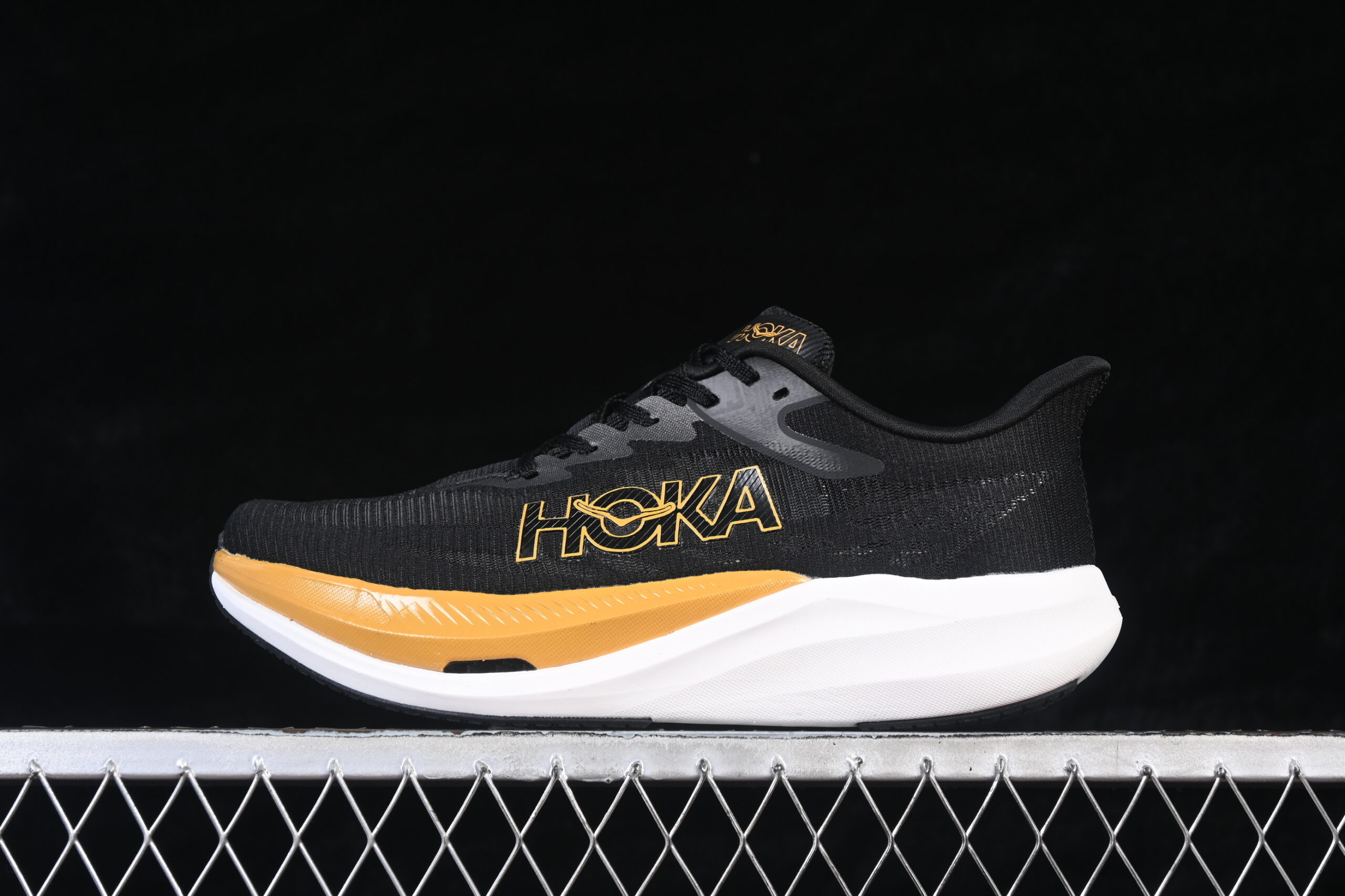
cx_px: 672
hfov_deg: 27.0
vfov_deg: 18.2
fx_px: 2802
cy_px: 448
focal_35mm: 75
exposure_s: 1/60
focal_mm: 50
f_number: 6.3
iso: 160
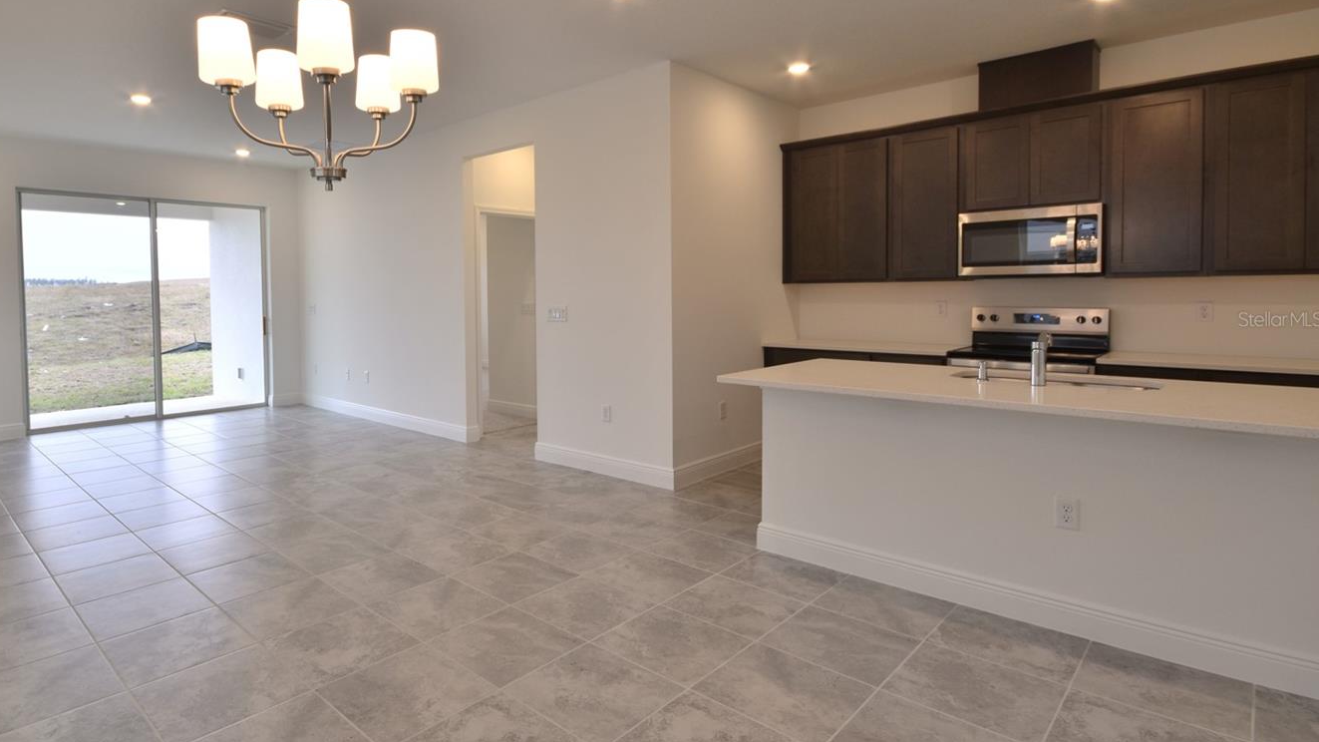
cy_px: 319
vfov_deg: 58.1
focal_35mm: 19
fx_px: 664
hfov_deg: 88.5
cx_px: 529
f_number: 10
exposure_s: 1/15
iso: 140
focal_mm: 10
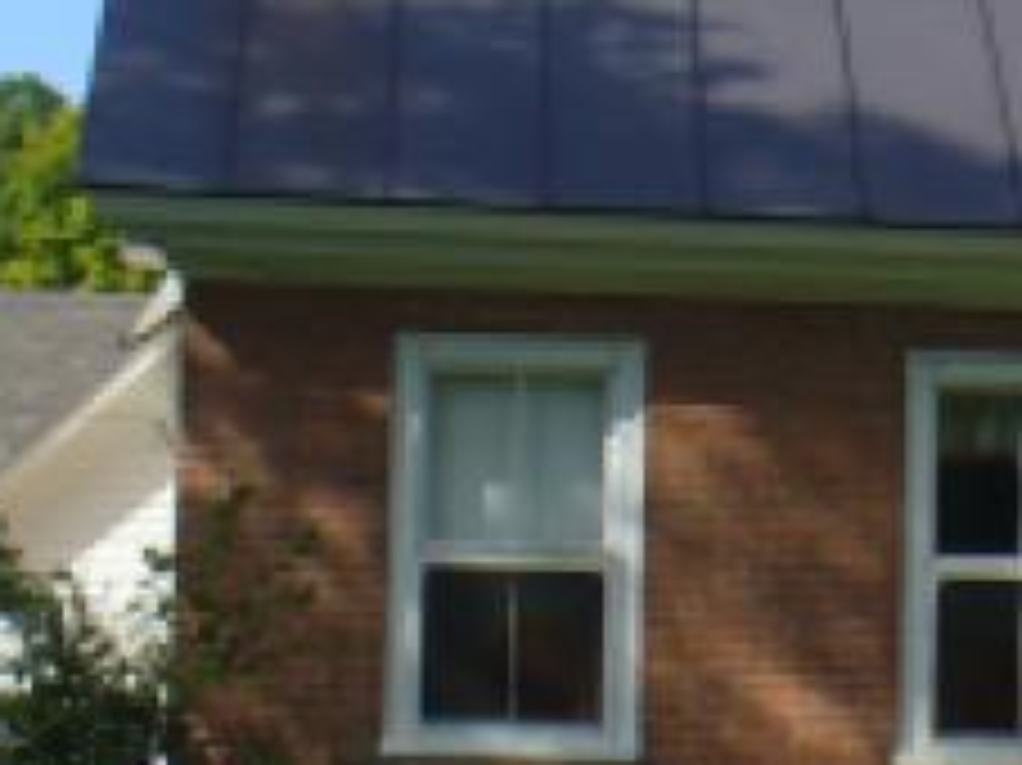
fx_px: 4928
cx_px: 1319
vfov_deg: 8.9
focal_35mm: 167
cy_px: 254
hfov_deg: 11.5
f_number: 5.6
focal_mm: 6.1
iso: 80
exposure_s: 1/250
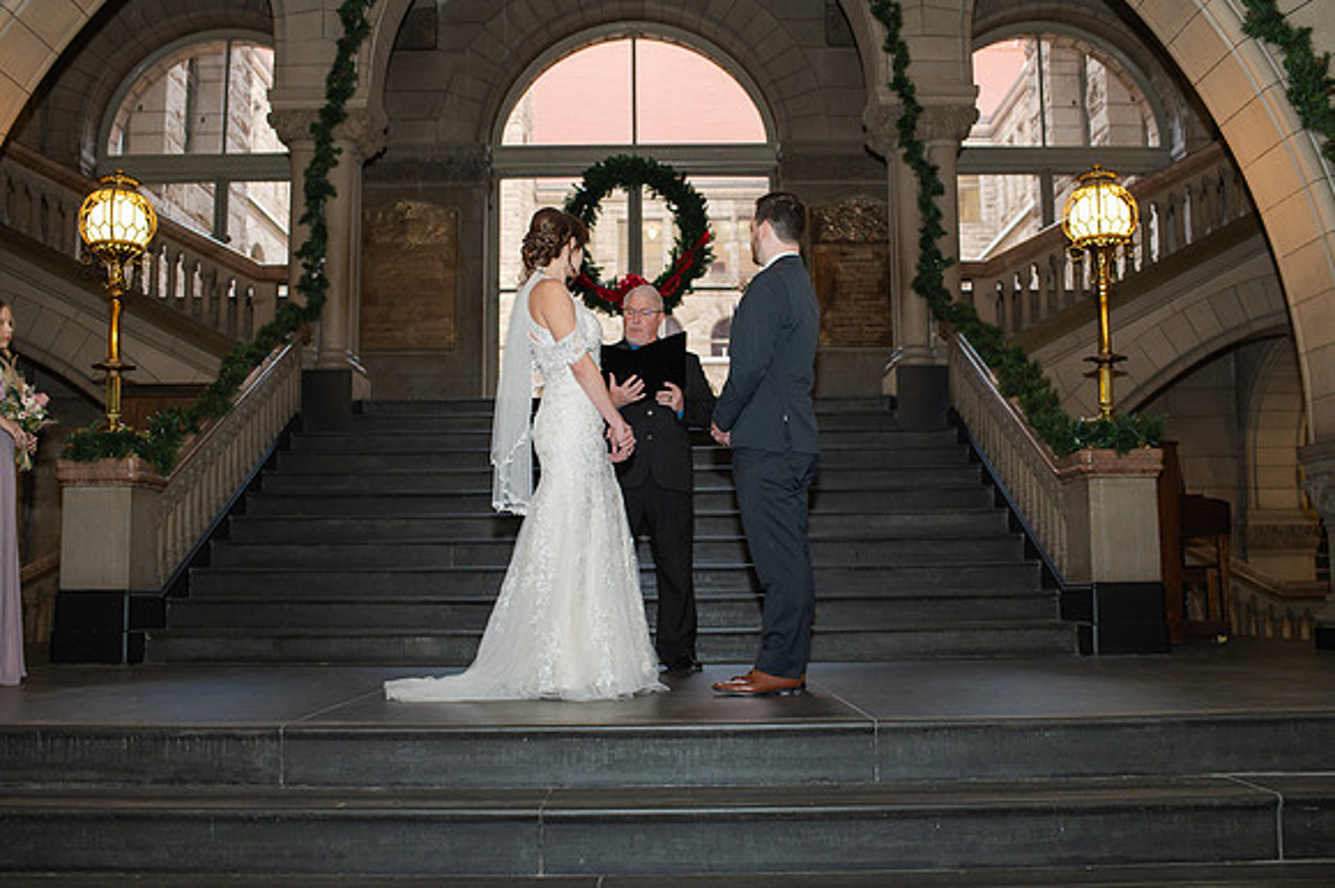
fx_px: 1317
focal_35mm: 36
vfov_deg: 37.3
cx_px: 668
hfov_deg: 53.7
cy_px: 444
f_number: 3.5
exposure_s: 1/200
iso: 1000
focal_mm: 35
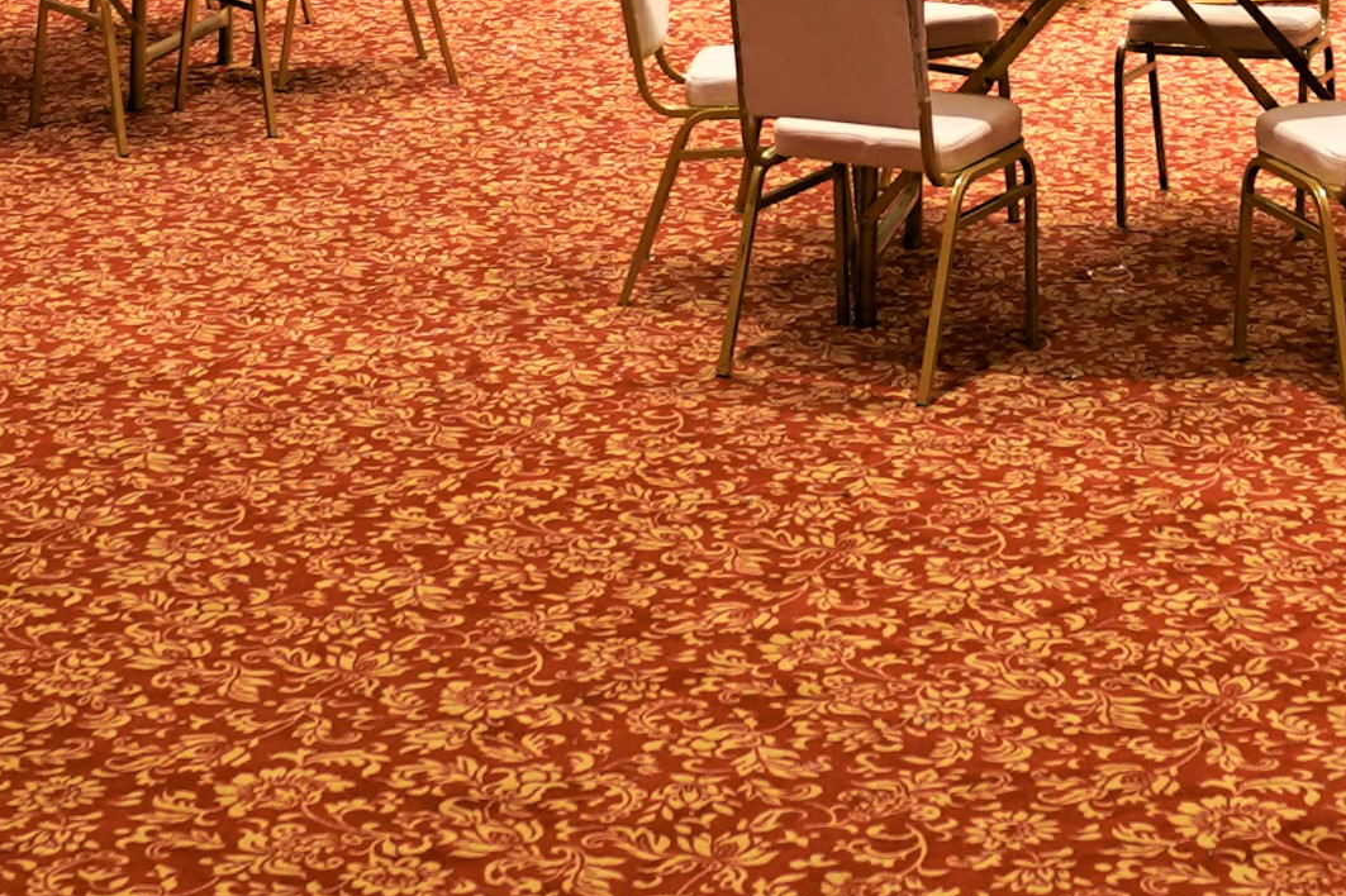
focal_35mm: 93
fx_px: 3476
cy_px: -1313
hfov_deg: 21.8
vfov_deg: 11.7
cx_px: 976
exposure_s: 1/100
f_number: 2.8
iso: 640
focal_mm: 17
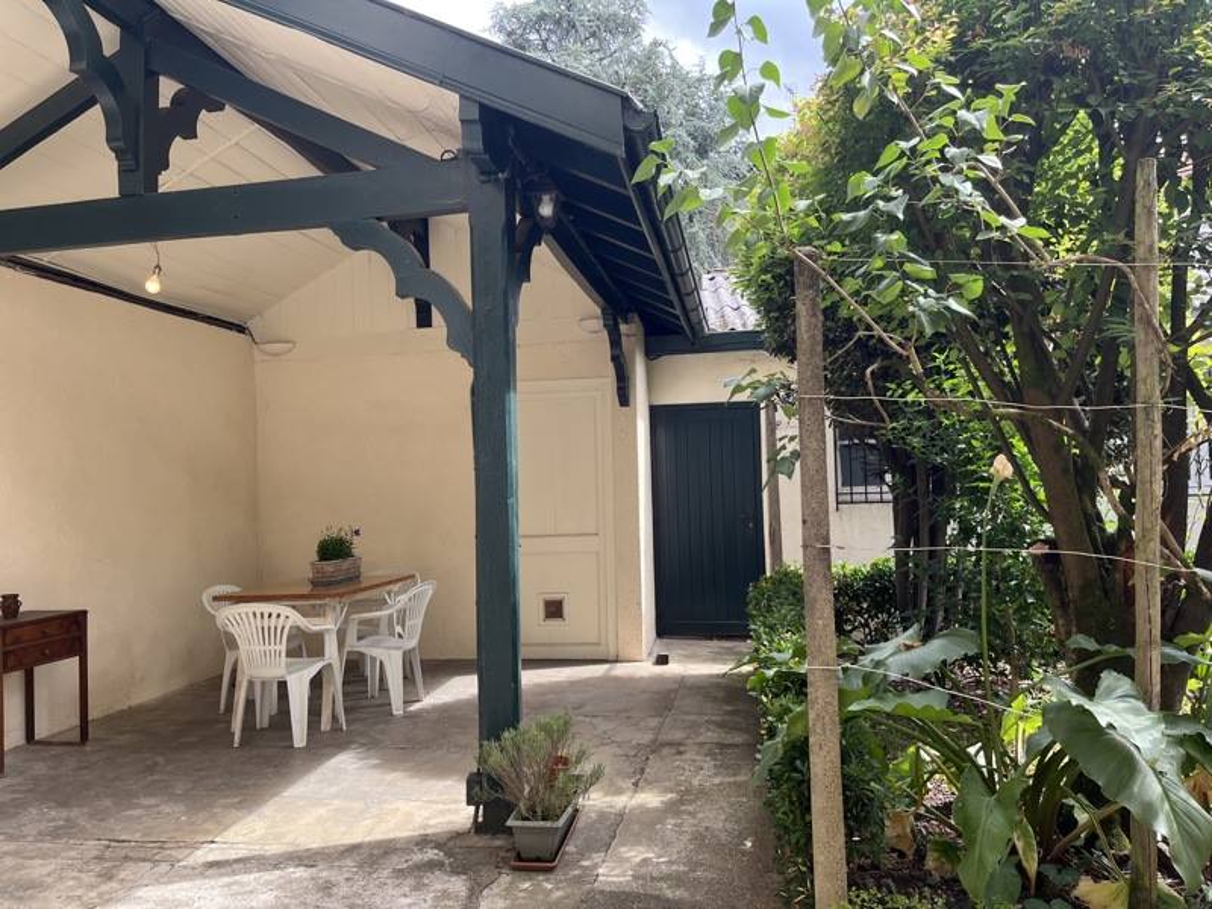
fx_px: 910
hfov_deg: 67.3
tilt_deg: +1.8
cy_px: 454
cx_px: 606
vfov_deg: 53.1
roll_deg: +1.7
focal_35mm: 26
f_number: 1.6
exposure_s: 1/561
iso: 50
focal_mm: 5.1
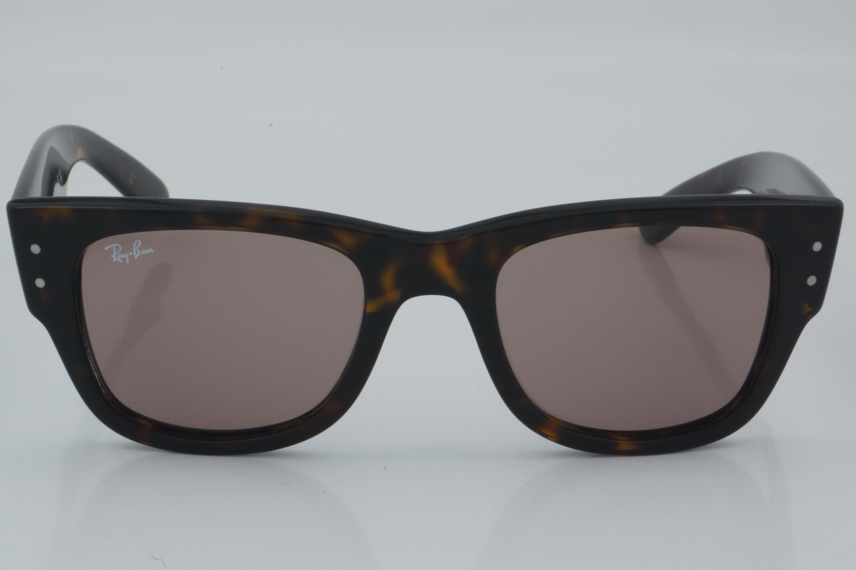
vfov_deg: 16.6
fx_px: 1962
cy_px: 285
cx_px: 428
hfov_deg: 24.6
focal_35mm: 82
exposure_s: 1/4
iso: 100
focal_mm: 55
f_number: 32
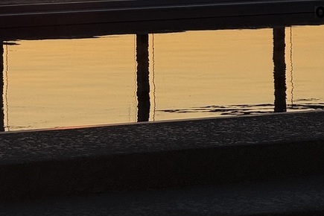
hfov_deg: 6.6
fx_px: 2790
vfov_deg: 4.4
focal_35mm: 310
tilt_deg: -1.7
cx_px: 51
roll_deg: +0.2
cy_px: -116
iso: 64
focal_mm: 15.66
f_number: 2.8
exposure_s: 1/1271
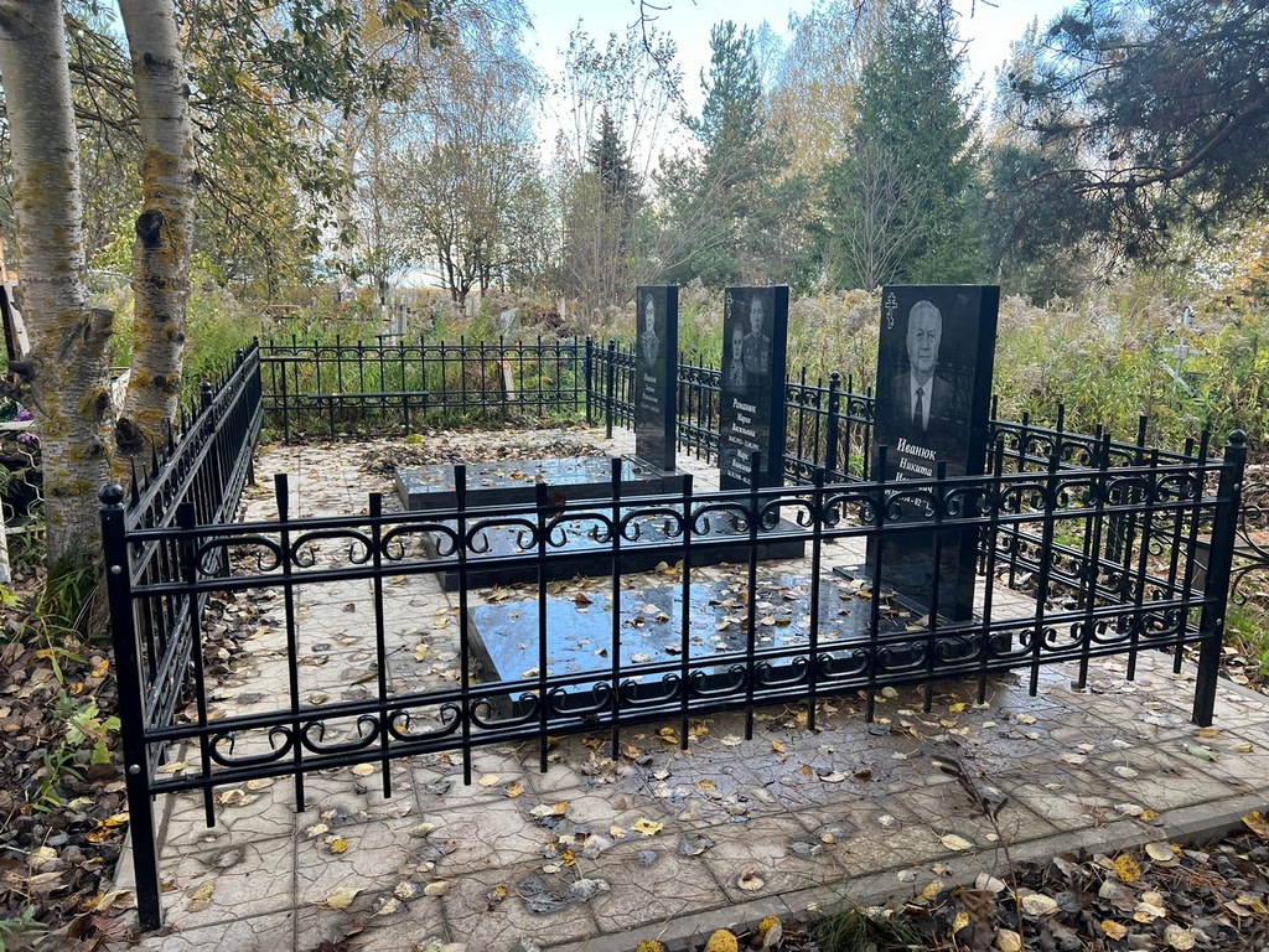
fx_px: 953
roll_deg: +0.8
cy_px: 476
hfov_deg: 67.3
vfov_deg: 53.1
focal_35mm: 26
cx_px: 634
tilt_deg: -15.7
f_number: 1.5
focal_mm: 5.7
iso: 40
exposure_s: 1/190
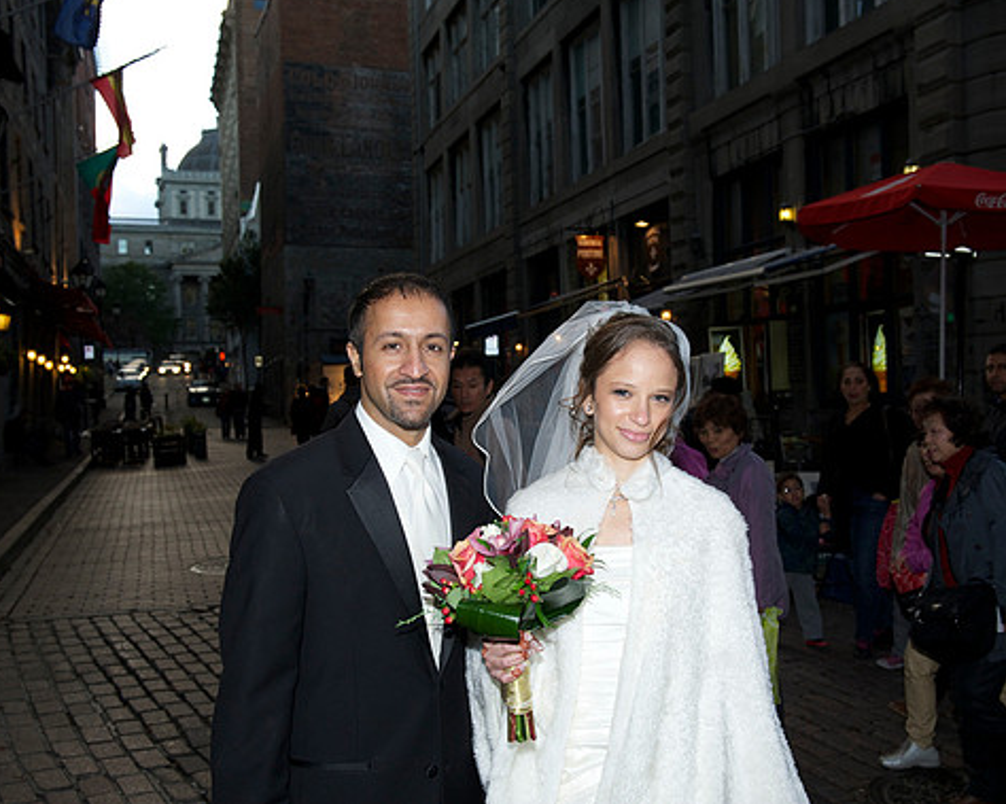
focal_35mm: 39
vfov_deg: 38.2
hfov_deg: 46.9
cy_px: 397
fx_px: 1161
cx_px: 501
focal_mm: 34
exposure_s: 1/60
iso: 320
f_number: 5.6
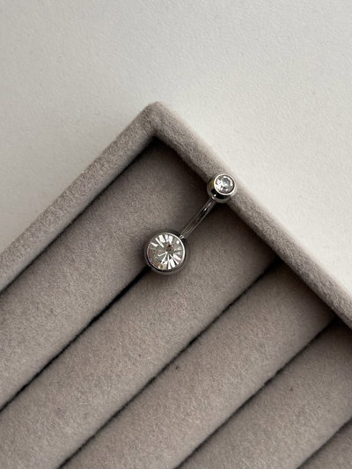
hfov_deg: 53.1
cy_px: 234
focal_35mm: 26
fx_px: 352
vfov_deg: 67.3
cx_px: 176
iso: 32
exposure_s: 1/140
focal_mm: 5.96
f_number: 1.6
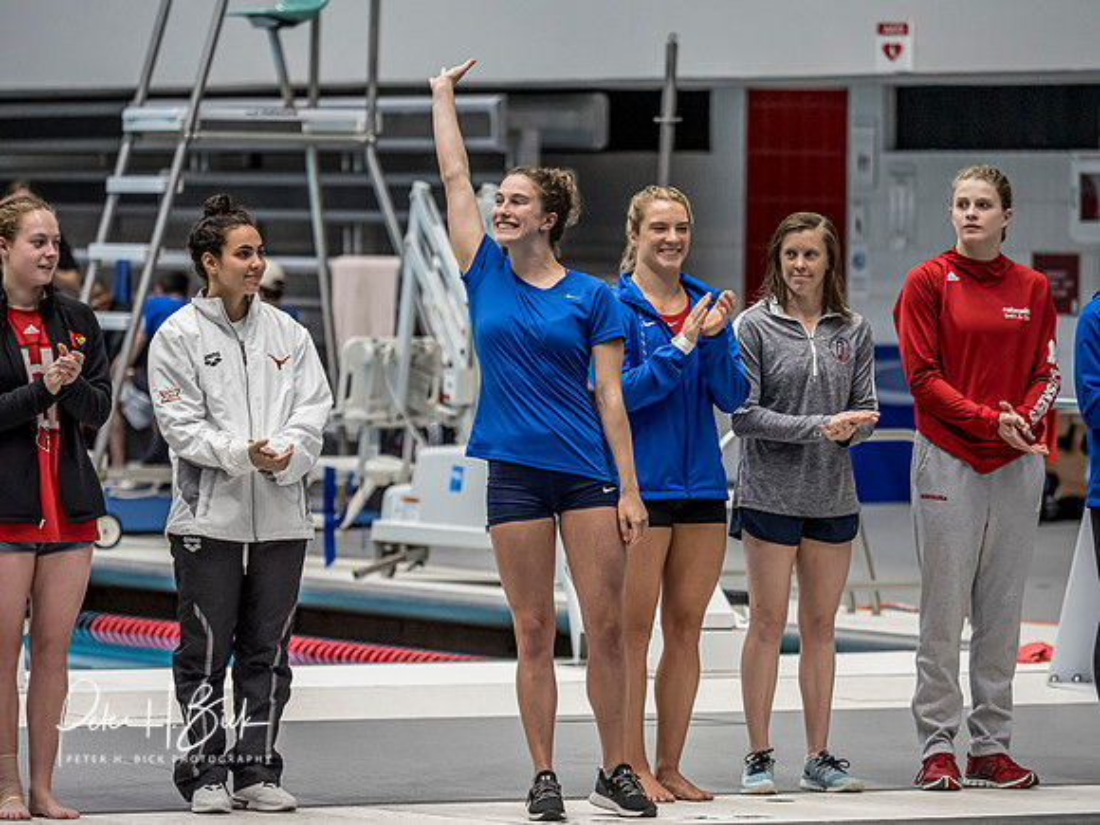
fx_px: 8580
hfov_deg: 7.3
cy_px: 412
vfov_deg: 5.5
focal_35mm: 270
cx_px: 550
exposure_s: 1/640
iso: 2500
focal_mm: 135
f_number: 2.8
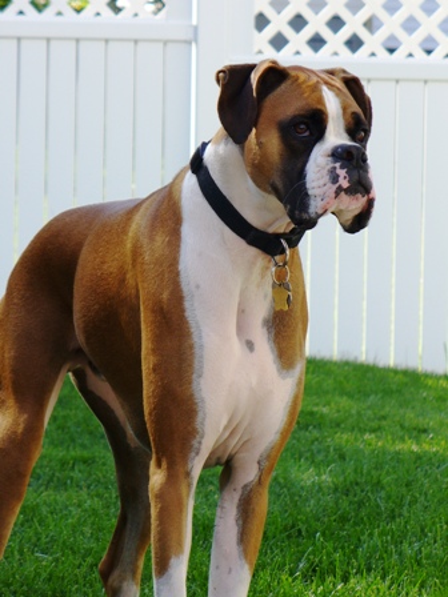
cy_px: 298
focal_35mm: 197
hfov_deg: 7.5
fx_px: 3399
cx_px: 224
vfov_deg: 10.0
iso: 80
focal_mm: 32.5
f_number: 4.4
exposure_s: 1/160
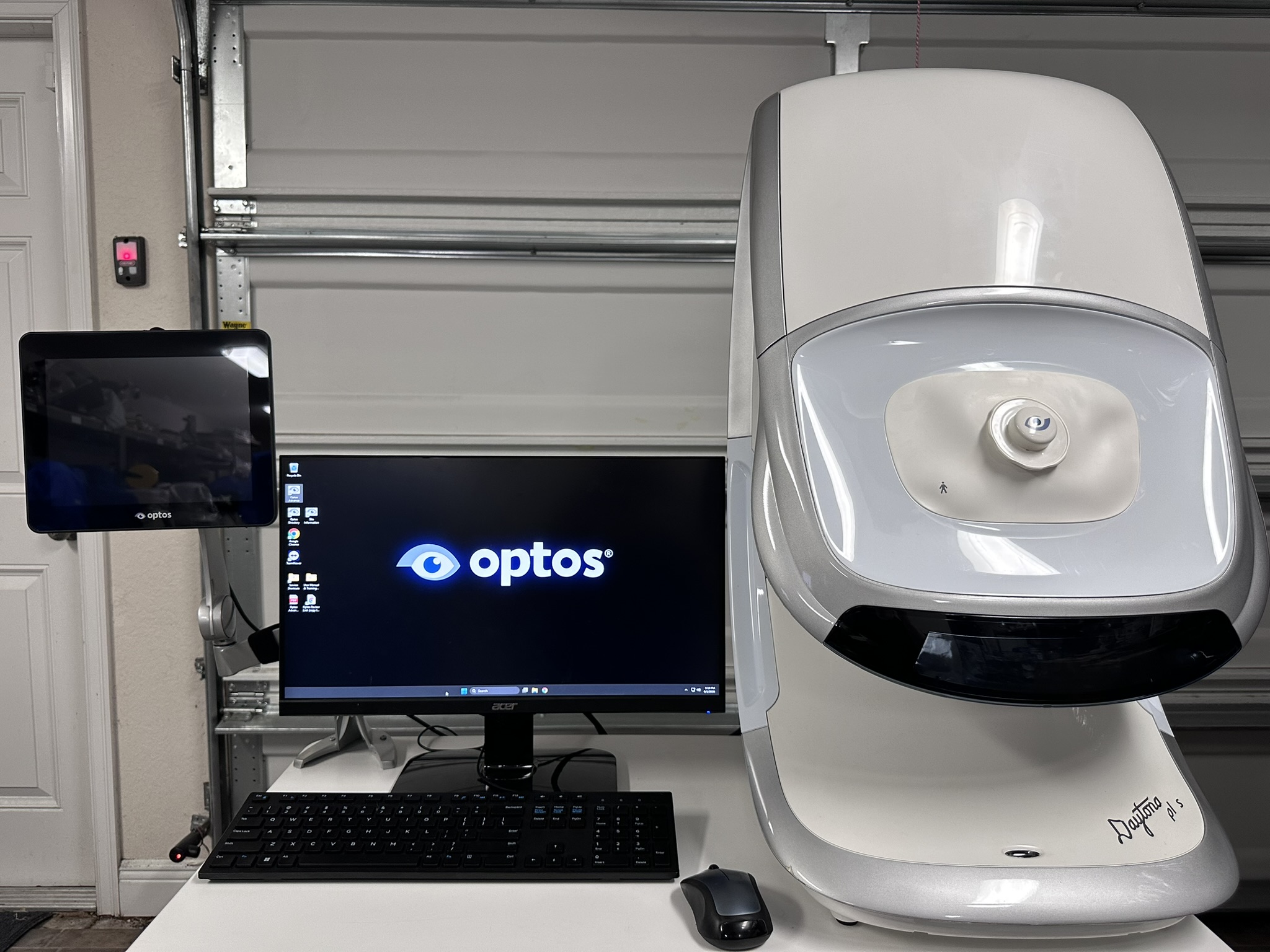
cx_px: 635
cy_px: 476
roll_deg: -0.8
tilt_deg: -5.4
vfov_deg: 56.8
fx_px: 881
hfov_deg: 71.6
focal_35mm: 24
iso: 160
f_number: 1.78
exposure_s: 1/60
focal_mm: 6.86
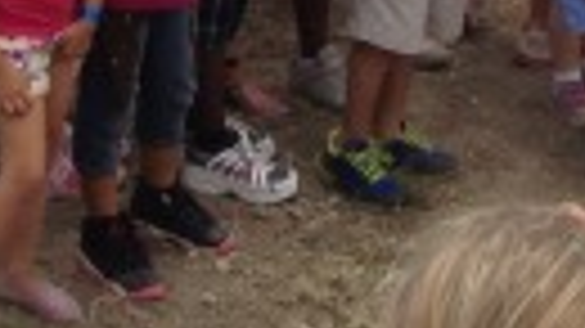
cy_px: -975
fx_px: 3644
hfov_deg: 9.0
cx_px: -171
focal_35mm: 235
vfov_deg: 4.7
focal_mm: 4.28
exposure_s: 1/1672
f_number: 2.4
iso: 50
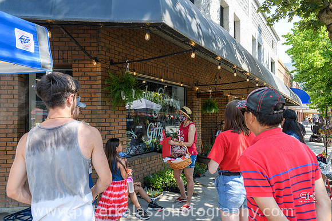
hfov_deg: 73.7
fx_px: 221
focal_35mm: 24
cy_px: 110
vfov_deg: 53.2
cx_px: 166
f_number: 8
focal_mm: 24
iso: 400
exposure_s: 1/200
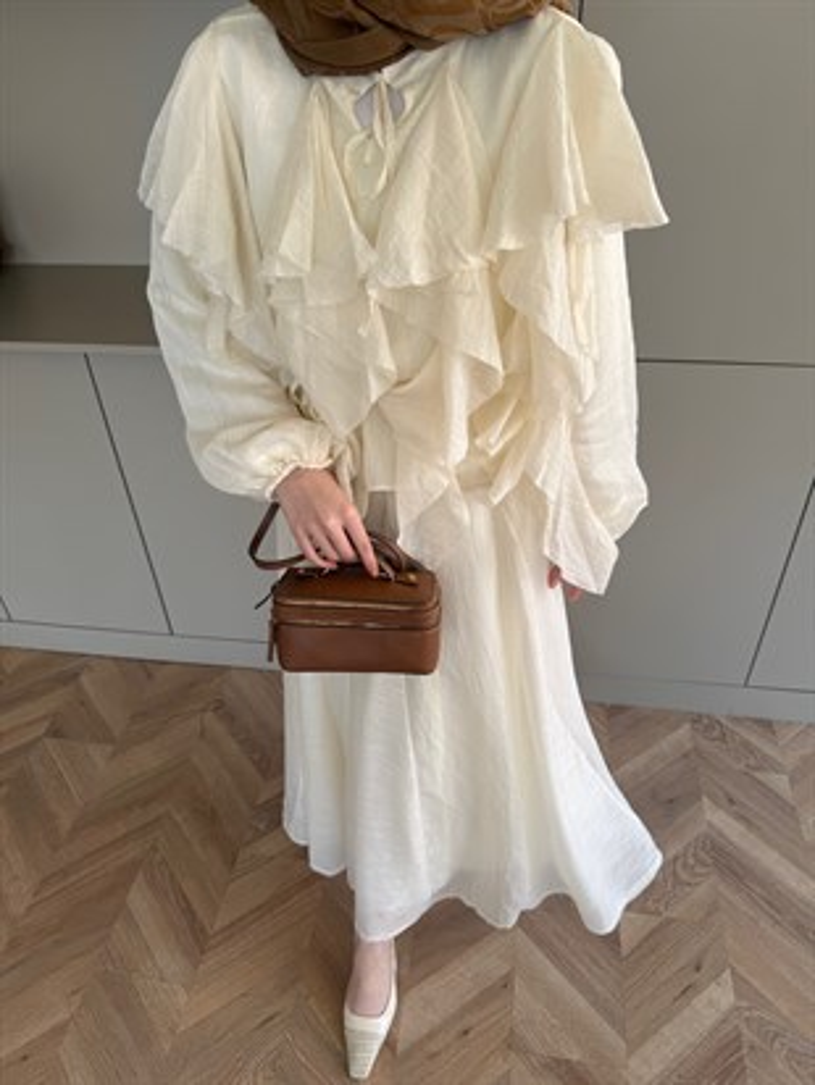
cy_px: 542
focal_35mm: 24
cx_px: 408
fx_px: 753
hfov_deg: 56.8
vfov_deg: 71.6
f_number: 1.78
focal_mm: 6.76
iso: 64
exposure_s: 1/156
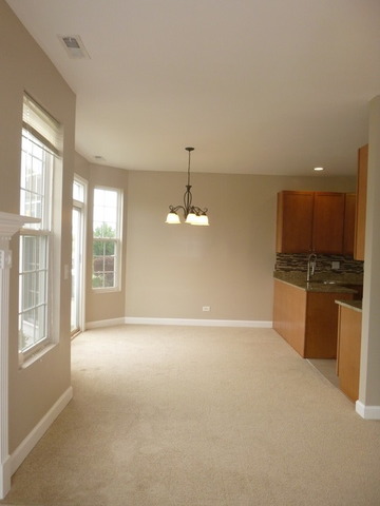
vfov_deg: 69.4
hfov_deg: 54.9
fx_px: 366
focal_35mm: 25
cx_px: 190
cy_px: 253
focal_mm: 4.5
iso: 160
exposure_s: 1/60
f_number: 3.9
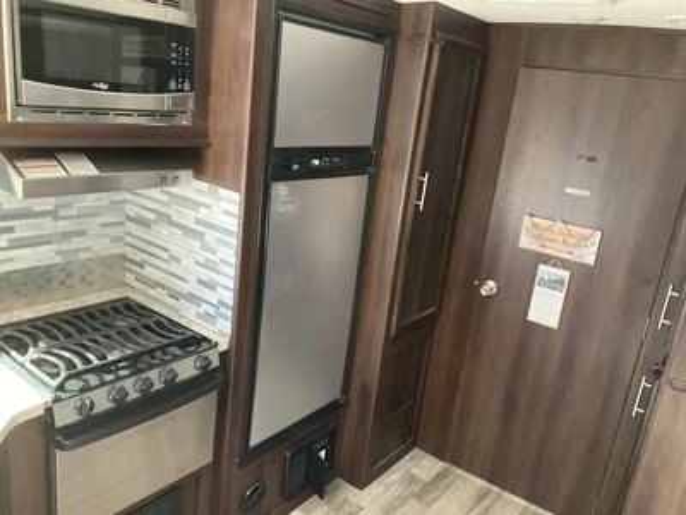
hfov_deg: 61.7
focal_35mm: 29
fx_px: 575
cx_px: 343
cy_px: 258
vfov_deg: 48.2
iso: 200
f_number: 1.8
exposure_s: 1/60
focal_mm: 3
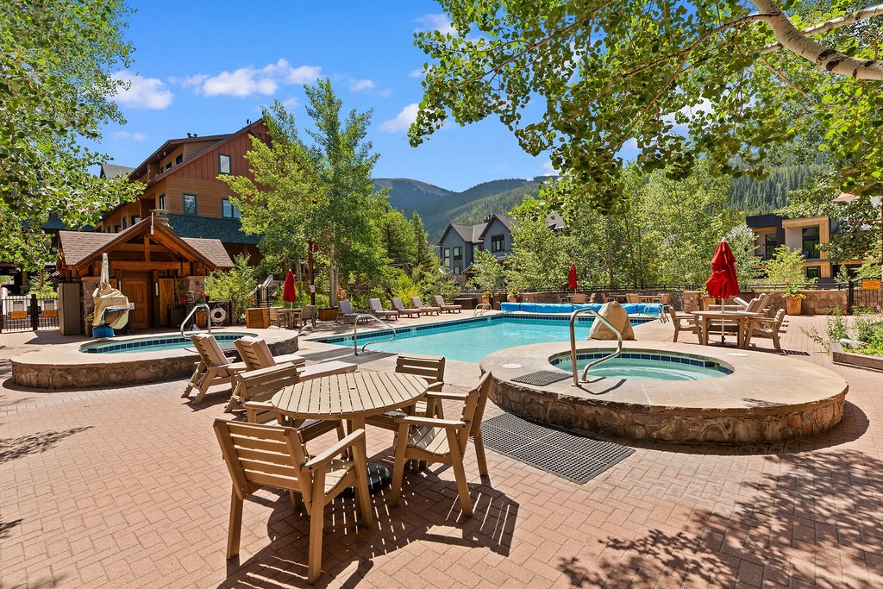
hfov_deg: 96.7
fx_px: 392
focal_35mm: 16
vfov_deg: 73.8
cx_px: 442
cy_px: 294
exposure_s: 1/400
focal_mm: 16
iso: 160
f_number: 8
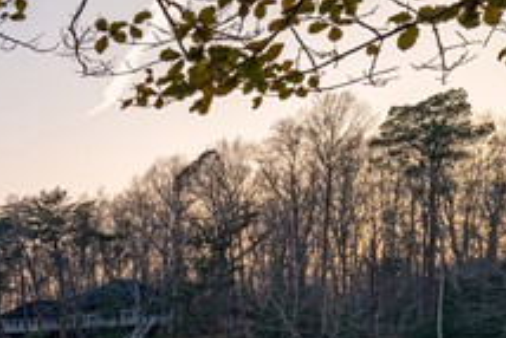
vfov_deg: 17.9
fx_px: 999
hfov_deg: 20.1
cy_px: 451
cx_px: -419
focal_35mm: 71
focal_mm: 14
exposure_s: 1/125
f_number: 5.6
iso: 200
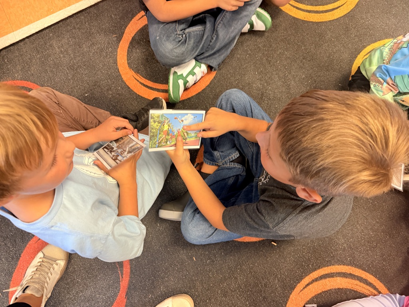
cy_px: 154
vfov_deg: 56.8
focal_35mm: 24
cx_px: 204
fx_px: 284
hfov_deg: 71.6
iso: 320
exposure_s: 1/60
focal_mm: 6.76
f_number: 1.78
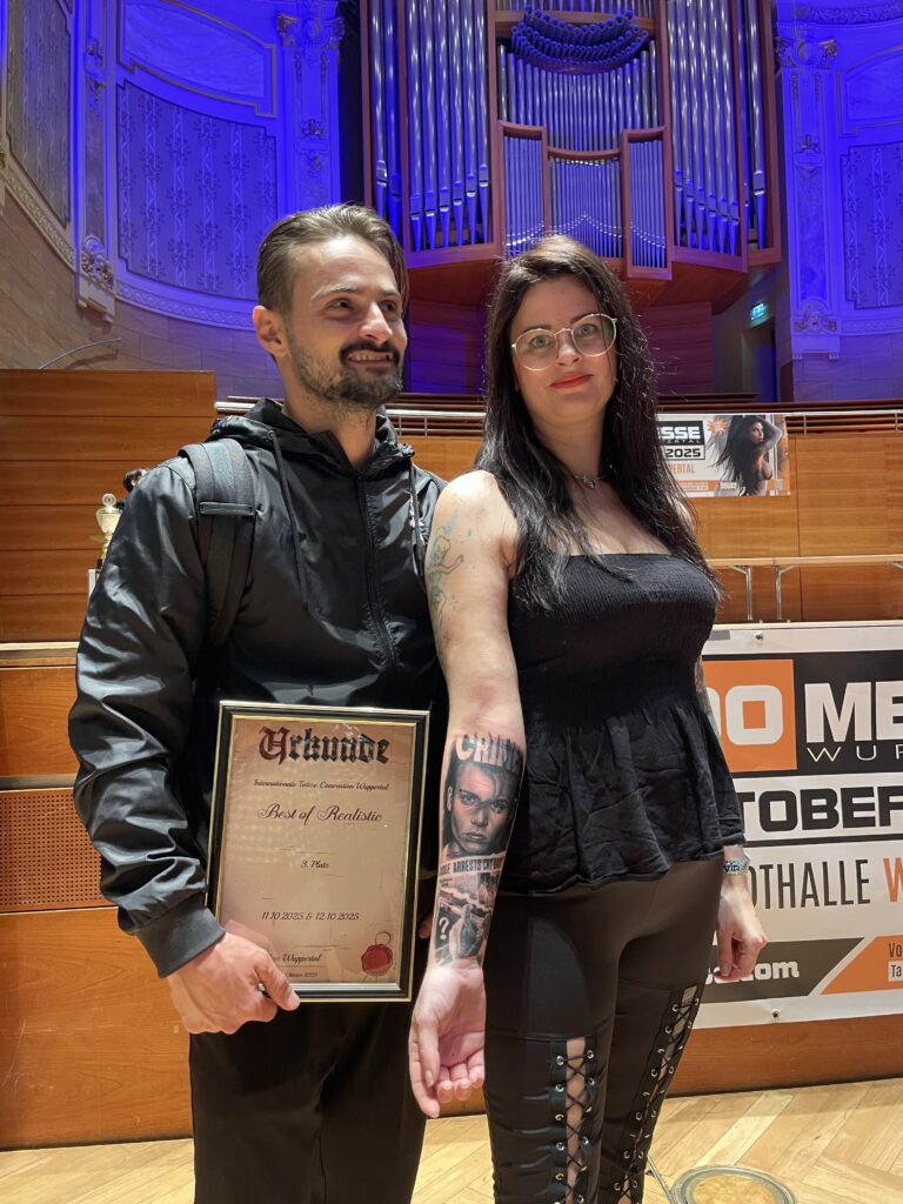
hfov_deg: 53.1
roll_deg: +1.6
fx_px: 904
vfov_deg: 67.3
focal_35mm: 26
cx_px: 452
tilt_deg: +4.1
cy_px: 602
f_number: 1.6
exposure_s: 1/50
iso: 250
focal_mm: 4.2
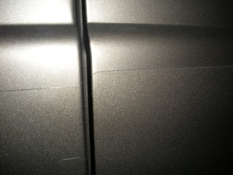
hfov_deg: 51.4
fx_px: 242
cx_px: 116
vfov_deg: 39.7
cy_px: 88
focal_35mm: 36
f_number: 3.5
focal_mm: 6.3
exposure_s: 1/60
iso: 64
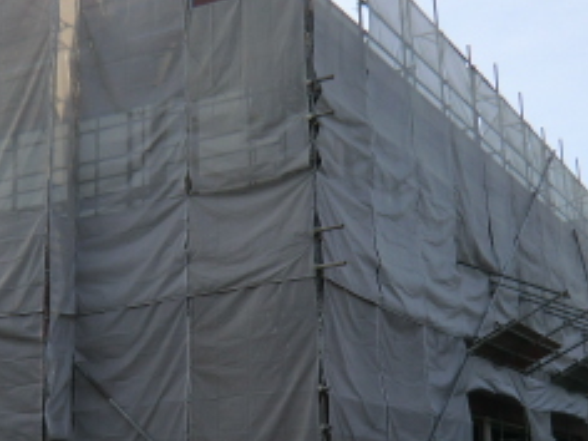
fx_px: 1104
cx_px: 209
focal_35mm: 65
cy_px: 247
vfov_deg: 22.6
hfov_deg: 29.7
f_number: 3.2
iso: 64
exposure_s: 1/400
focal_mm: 4.3
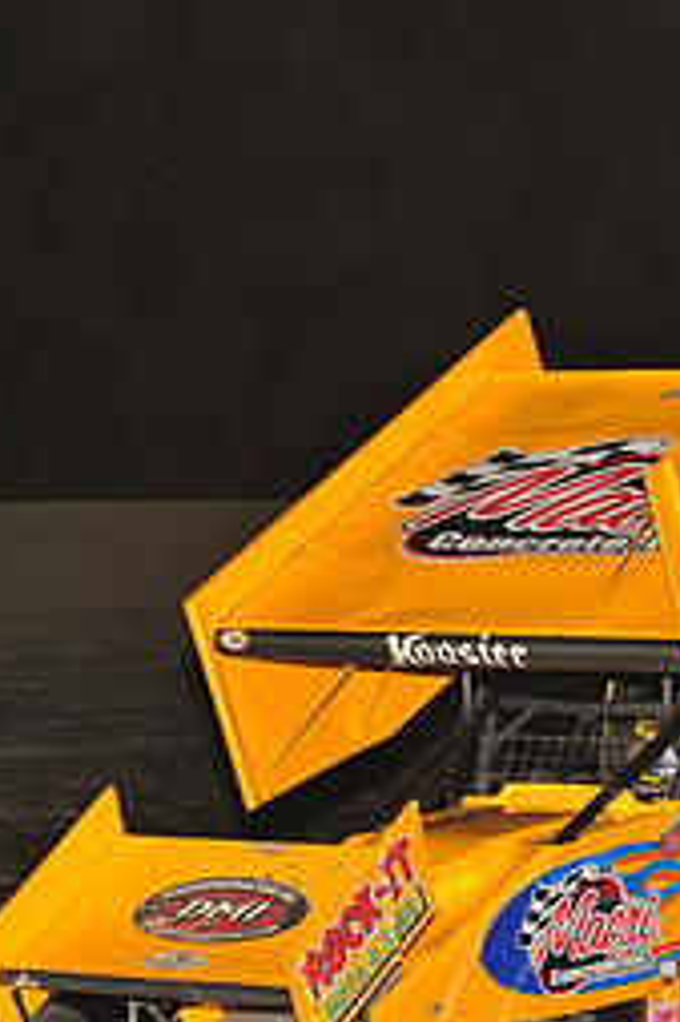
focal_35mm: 210
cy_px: 644
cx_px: 539
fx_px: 5958
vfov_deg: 9.8
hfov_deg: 6.5
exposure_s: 1/320
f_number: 6.3
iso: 640
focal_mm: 92
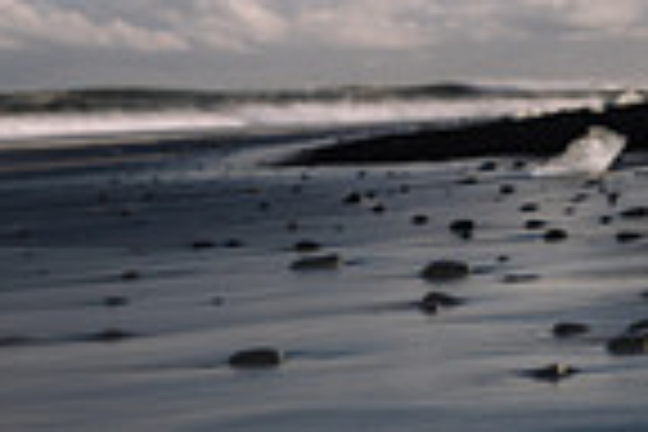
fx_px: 2592
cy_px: 674
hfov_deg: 12.6
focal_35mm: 144
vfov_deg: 9.2
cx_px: -614
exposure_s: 4
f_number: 8
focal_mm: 35
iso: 100
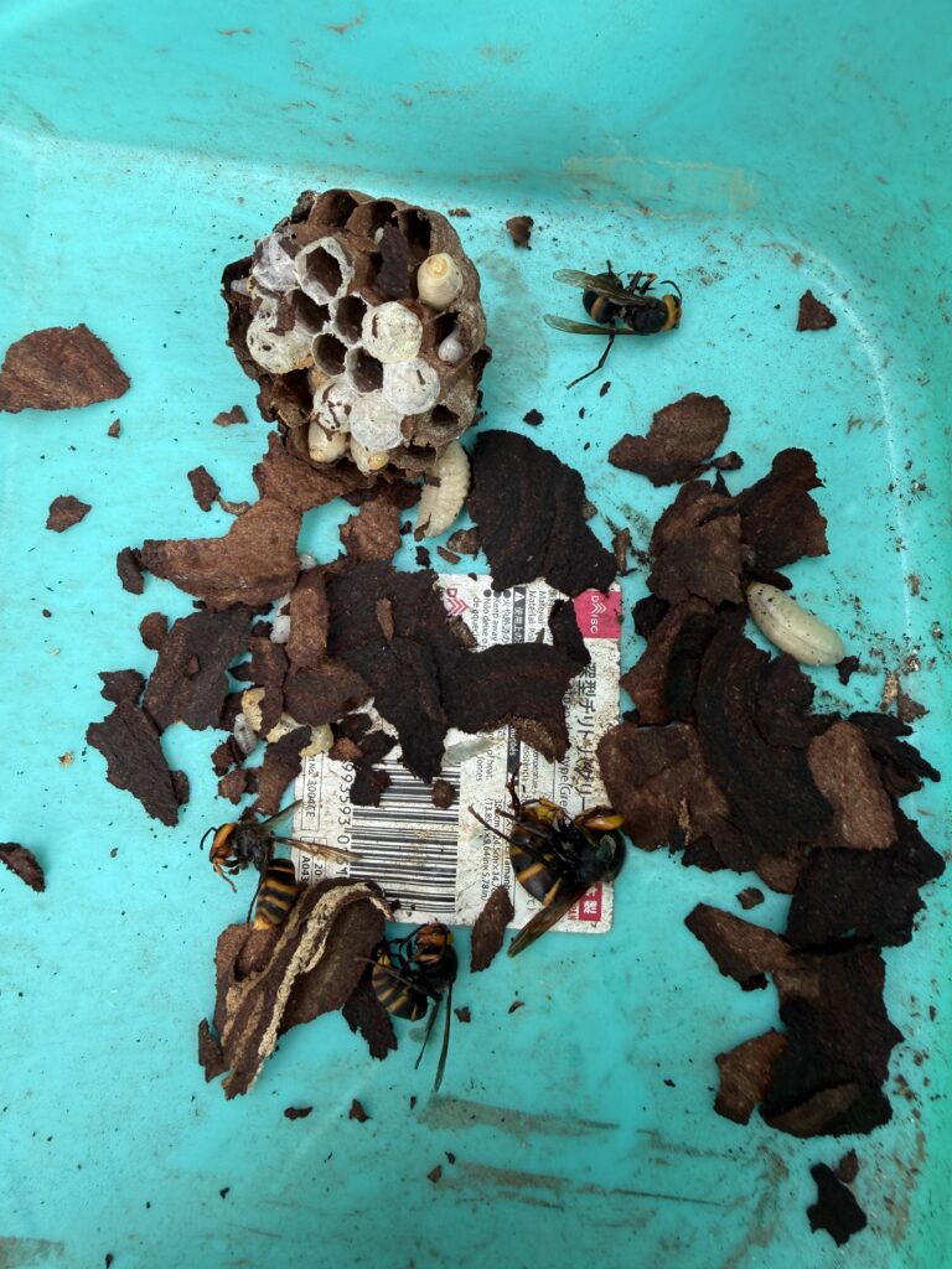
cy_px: 634
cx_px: 476
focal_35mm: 24
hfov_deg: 56.8
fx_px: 880
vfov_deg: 71.6
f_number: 2.2
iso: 40
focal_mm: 2.22
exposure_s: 1/103
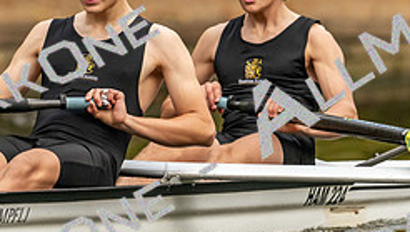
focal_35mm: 987
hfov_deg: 2.2
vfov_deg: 1.2
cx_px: 110
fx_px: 10742
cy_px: 1
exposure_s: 1/2500
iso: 2200
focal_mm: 400
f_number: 4.5
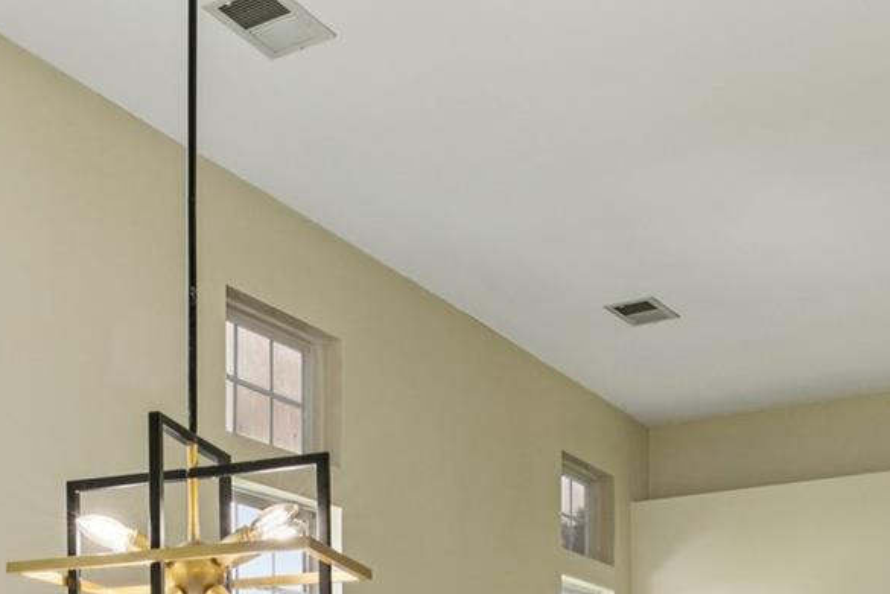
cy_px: 794
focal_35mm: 59
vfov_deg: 20.8
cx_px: 55
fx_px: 1454
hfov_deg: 32.0
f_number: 13
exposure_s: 1/13
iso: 100
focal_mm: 16.8
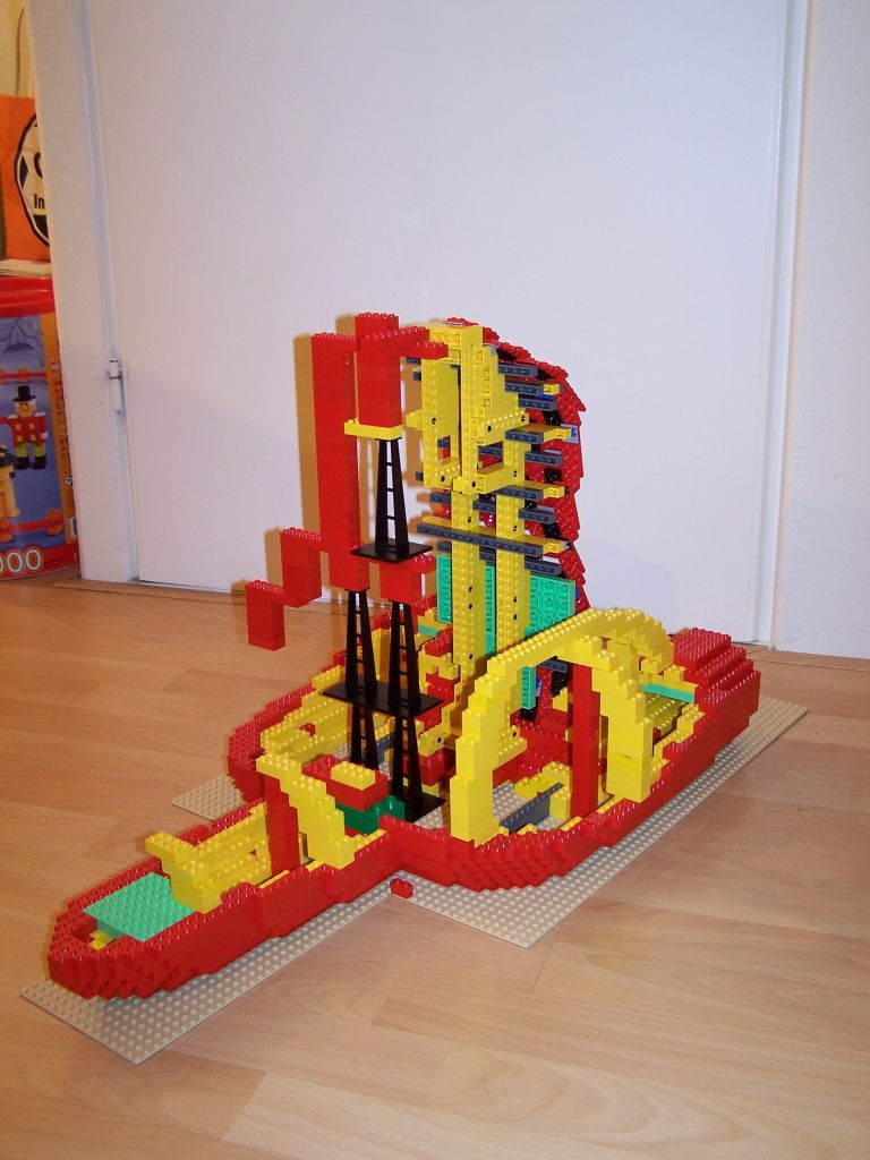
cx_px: 435
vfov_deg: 49.0
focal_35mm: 38
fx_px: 1273
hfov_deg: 37.7
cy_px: 580
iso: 80
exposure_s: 1/2
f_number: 2.8
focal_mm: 6.3
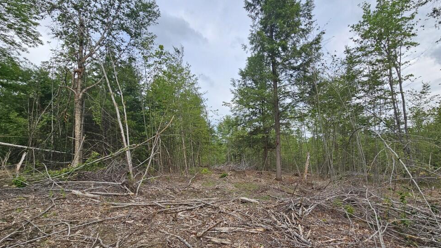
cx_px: 231
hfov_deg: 102.9
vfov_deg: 70.0
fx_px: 175
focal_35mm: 15
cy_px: 145
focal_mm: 2.2
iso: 50
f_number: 2.2
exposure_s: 1/740
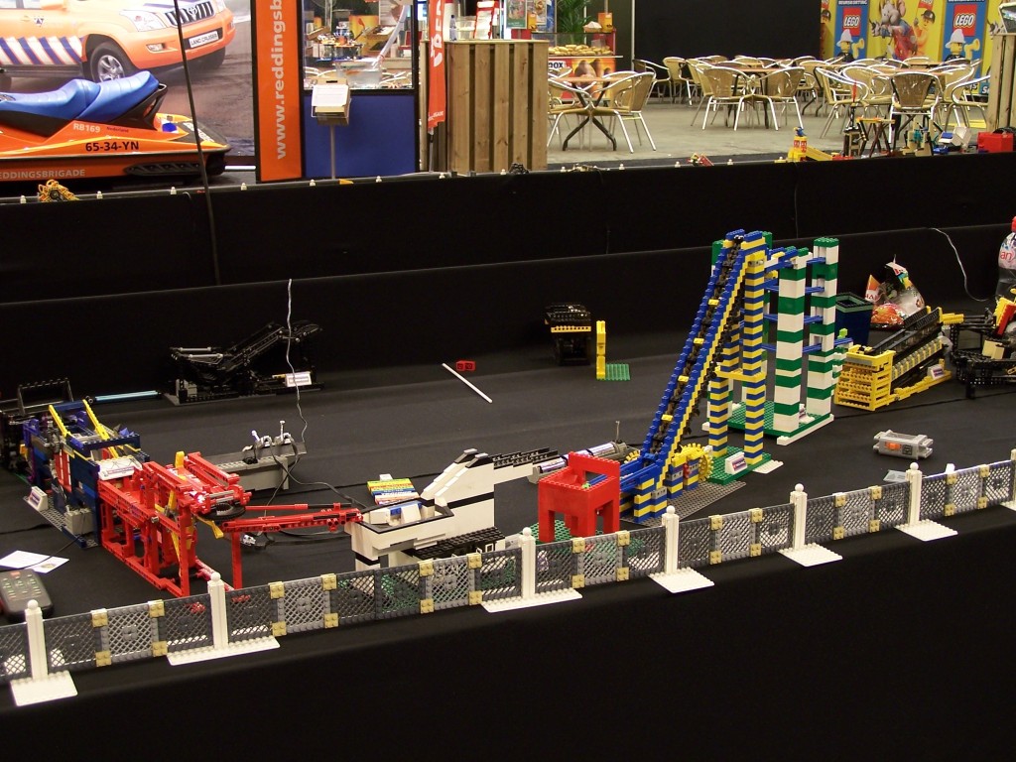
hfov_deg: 37.5
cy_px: 381
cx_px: 508
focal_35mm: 51
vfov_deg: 28.6
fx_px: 1497
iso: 80
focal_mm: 8.5
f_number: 3
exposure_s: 1/2
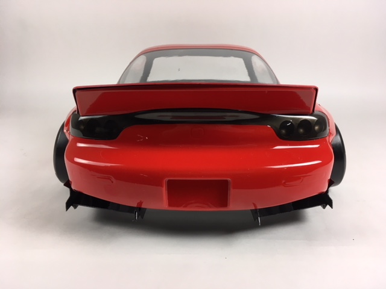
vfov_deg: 48.2
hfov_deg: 61.7
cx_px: 193
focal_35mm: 29
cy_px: 144
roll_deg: -0.8
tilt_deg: -14.7
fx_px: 323
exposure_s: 1/40
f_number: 2.2
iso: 32
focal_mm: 4.15
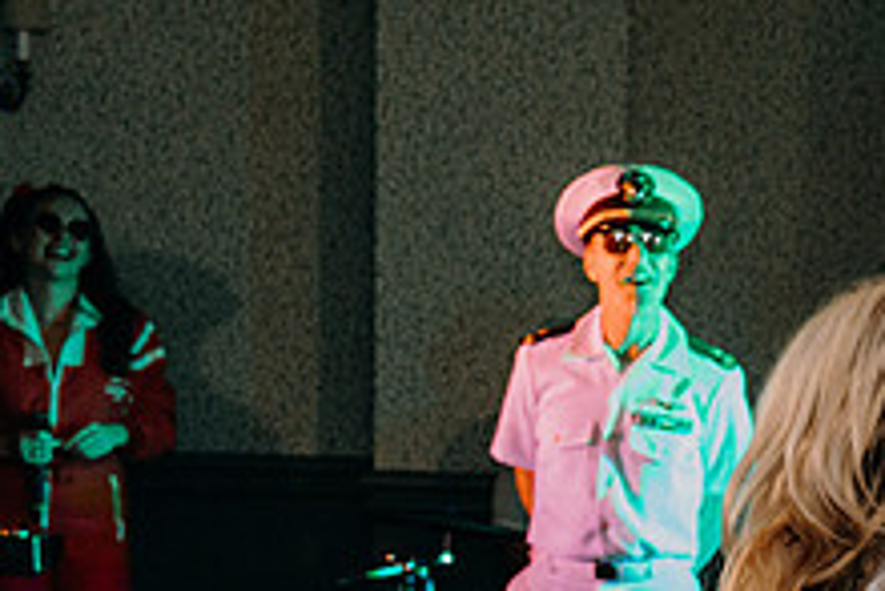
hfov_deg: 19.2
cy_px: 714
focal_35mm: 103
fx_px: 2534
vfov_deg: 13.0
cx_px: 897
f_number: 3.5
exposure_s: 1/160
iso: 2500
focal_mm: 39
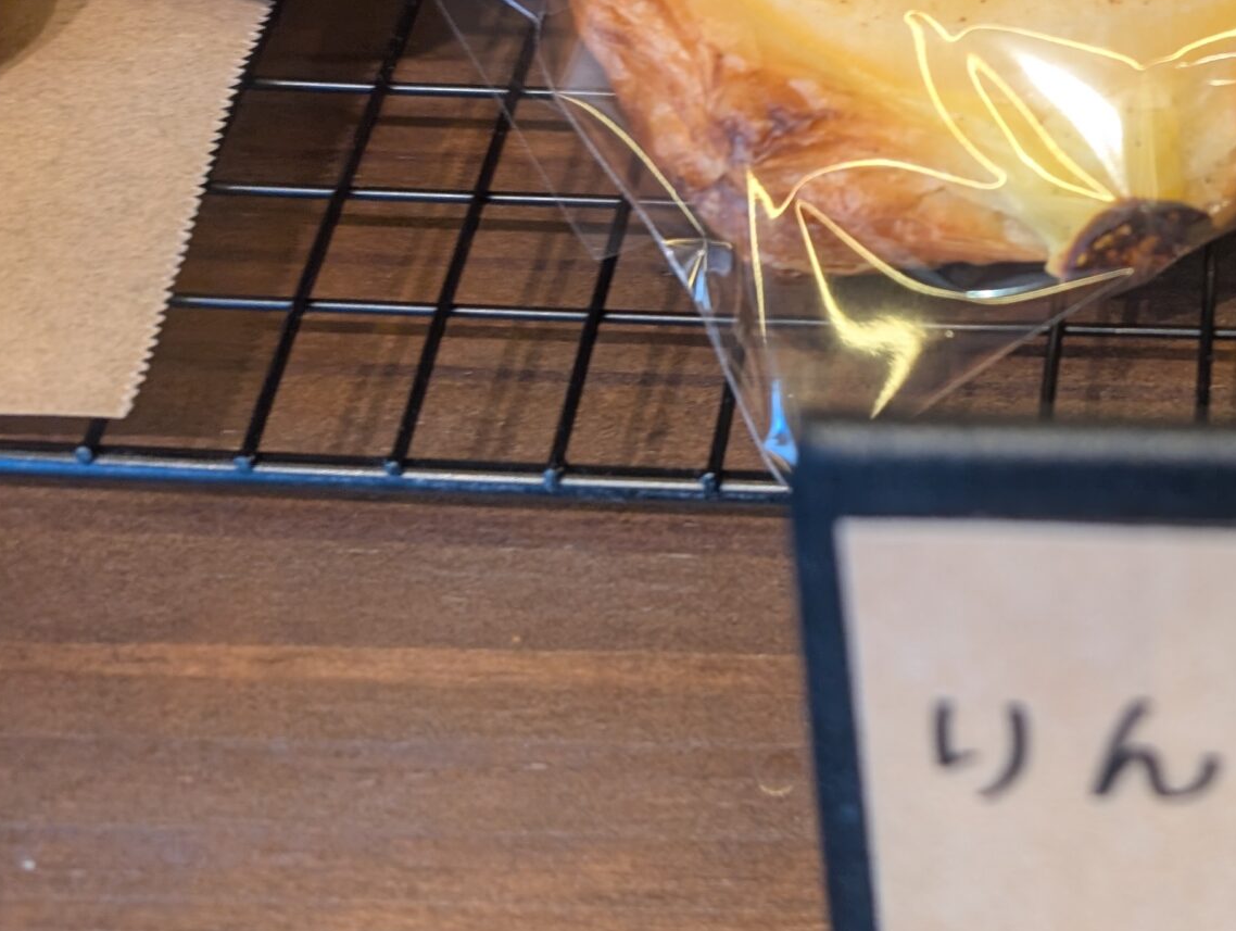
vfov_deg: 27.0
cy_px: 316
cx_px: 1328
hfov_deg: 31.8
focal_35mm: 54
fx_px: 1931
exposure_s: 1/100
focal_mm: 6.9
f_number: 1.68
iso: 76
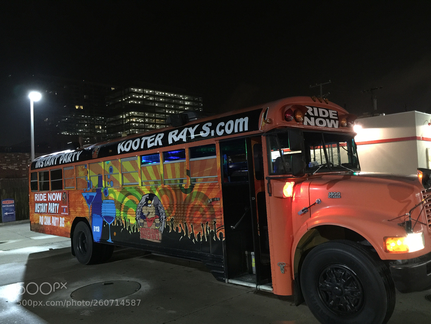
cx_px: 216
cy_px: 162
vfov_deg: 48.2
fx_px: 361
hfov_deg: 61.7
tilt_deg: +3.9
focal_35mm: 29
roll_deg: +2.7
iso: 125
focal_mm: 4.15
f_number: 2.2
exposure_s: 1/4
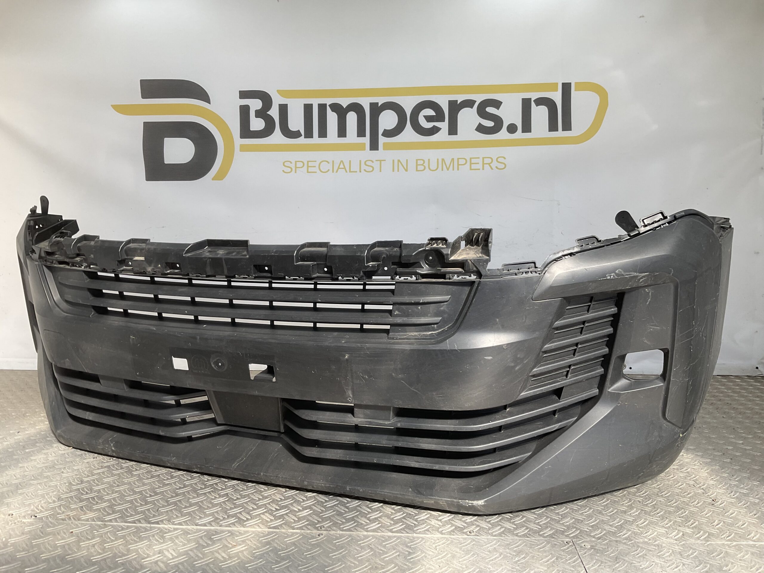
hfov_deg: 61.7
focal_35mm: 29
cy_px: 286
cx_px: 382
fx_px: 640
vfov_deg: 48.2
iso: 16
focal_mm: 3
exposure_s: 1/249
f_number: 1.8
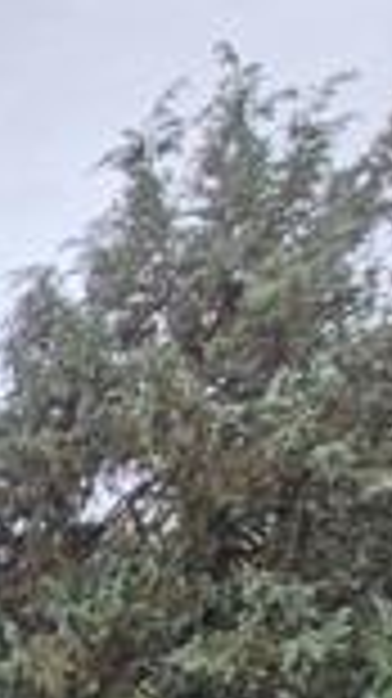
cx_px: -730
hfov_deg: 11.3
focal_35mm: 73
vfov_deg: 23.3
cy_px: 1045
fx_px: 1351
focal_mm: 1.74
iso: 80
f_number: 2.2
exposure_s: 1/100
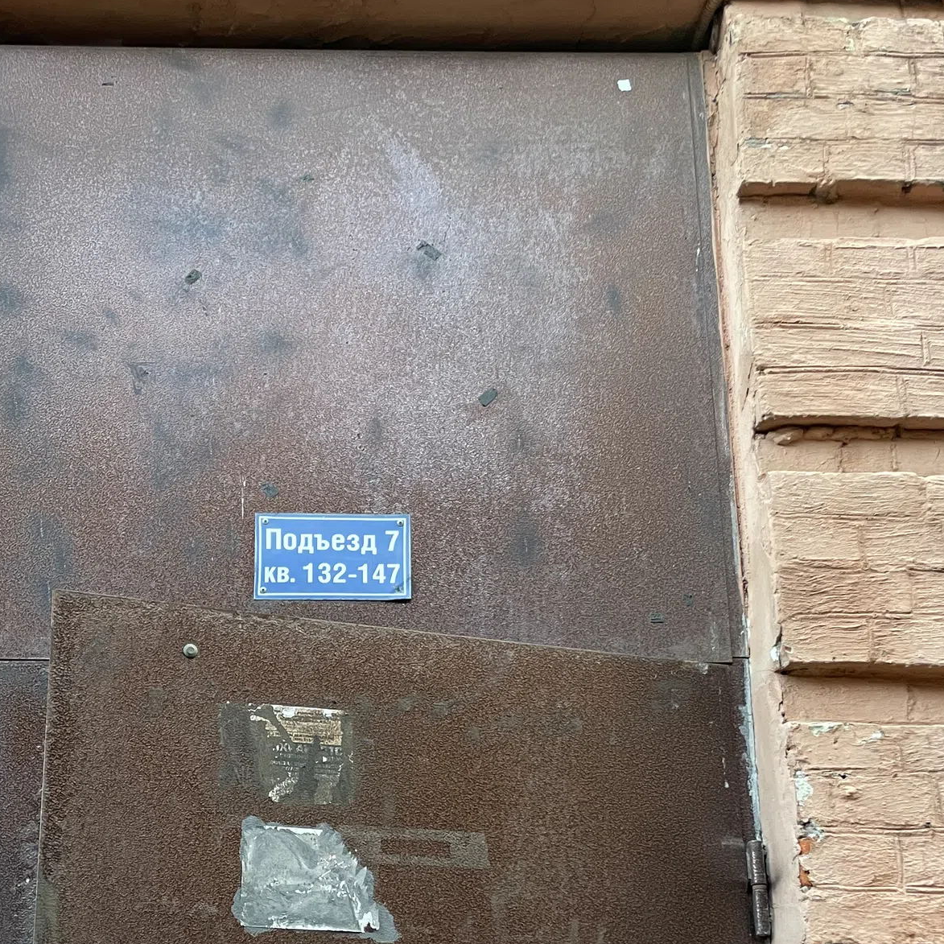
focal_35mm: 47
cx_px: 333
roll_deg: -0.7
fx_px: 1450
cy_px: 800
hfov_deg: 35.8
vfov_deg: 34.6
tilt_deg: +15.4
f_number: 1.6
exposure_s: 1/78
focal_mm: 4.2
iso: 125
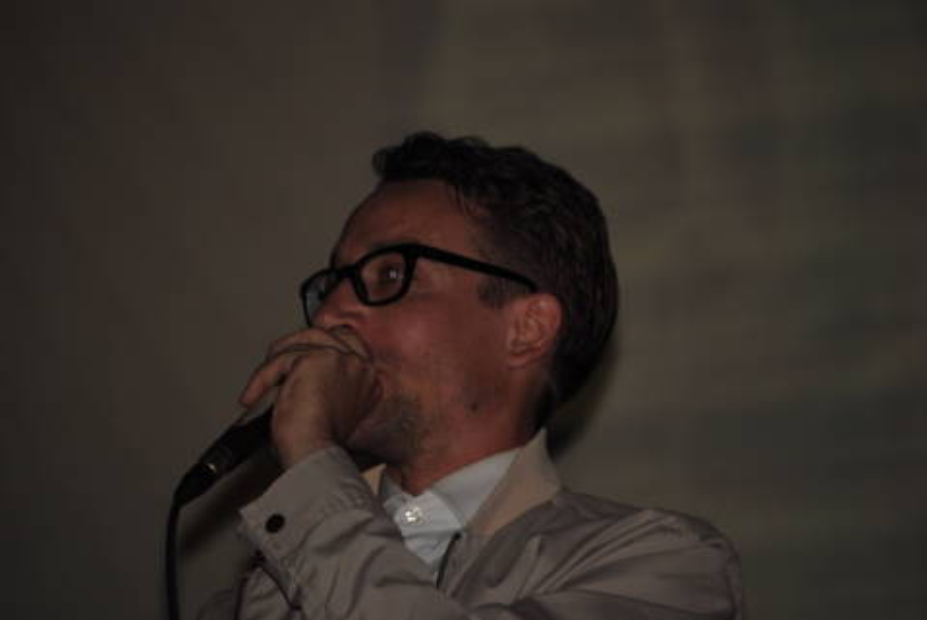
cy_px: 310
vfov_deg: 4.6
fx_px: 7732
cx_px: 464
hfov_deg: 6.9
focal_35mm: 300
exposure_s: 1/60
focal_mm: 200
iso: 200
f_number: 5.6
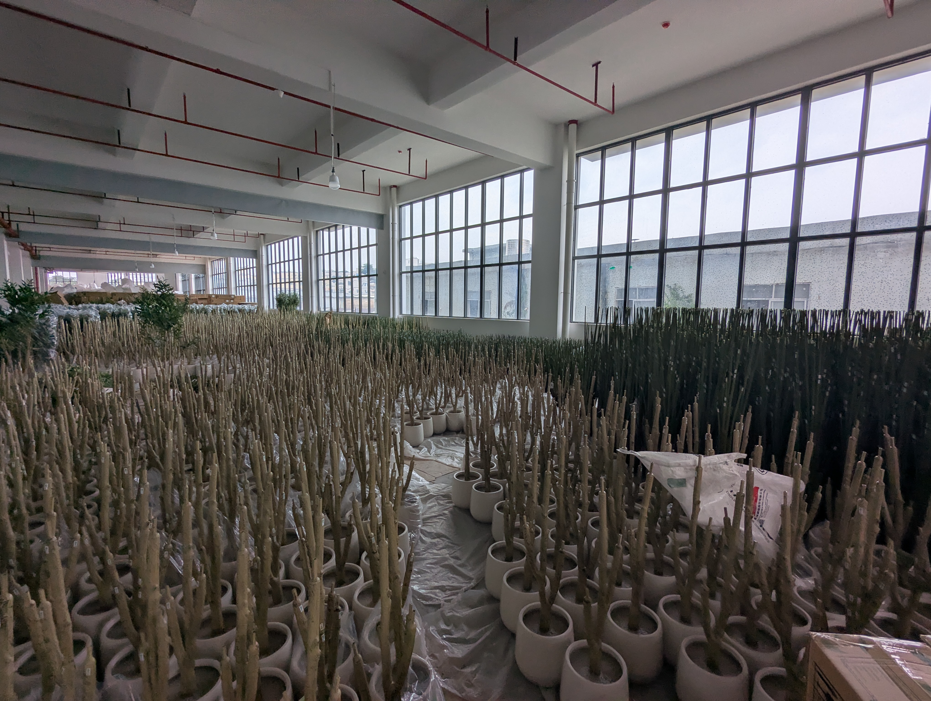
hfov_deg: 94.4
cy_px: 350
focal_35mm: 16
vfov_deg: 78.2
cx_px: 466
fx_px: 431
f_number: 2.2
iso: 40
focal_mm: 2.35
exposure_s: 1/205
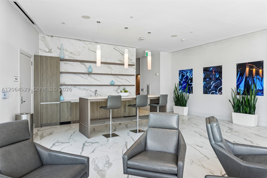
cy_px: 89
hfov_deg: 73.7
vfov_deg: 53.1
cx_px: 134
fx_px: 178
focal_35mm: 24
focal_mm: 24
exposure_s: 1/13
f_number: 9
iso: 200
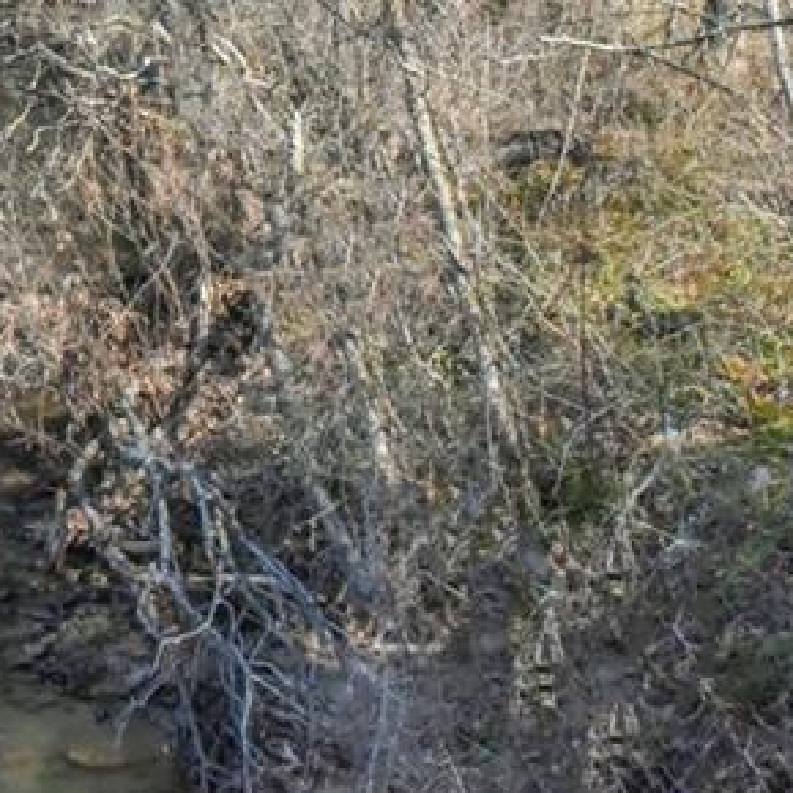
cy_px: 59
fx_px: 2333
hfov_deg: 19.0
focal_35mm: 90
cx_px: 85
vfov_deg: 18.9
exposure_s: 1/320
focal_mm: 30
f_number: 18
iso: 4000
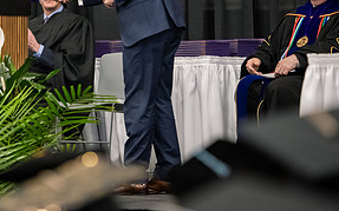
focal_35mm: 278
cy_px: -9
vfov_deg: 4.7
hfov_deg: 7.5
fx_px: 2567
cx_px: 5
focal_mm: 135
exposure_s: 1/200
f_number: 3.2
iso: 3200
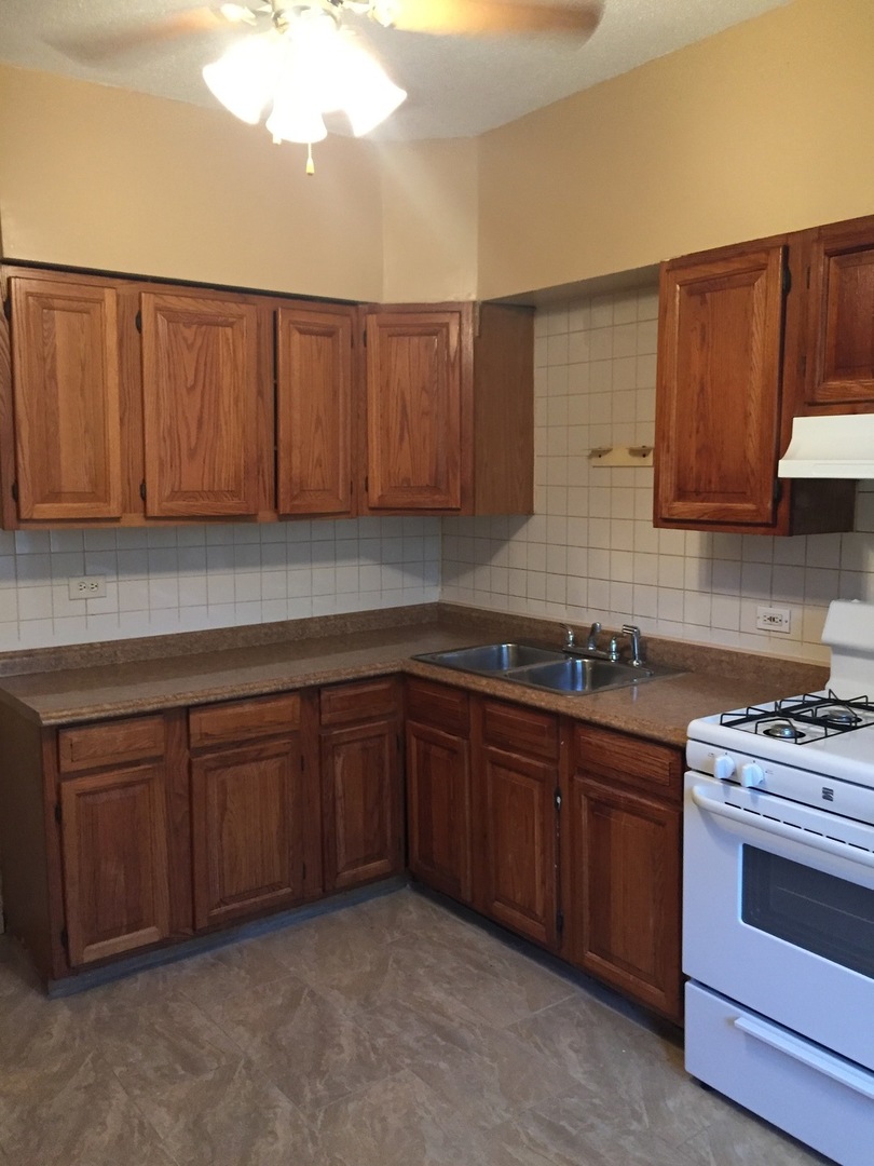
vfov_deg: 61.7
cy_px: 583
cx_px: 437
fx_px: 976
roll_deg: +0.9
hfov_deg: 48.2
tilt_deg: -6.8
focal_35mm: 29
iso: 250
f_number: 2.2
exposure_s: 1/24
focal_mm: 4.15
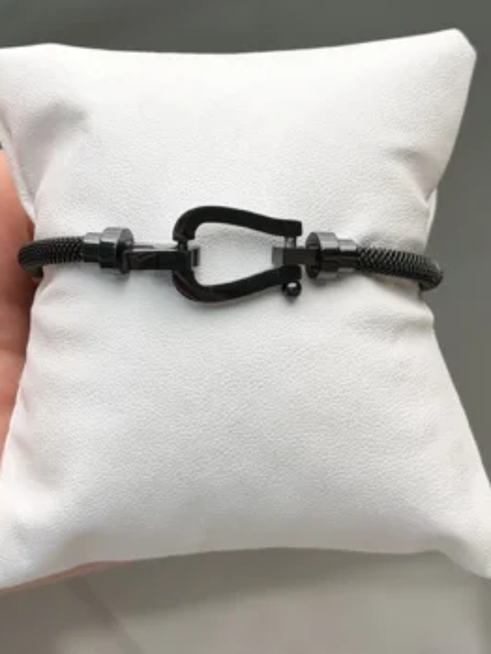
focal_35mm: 55
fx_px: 1040
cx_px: 232
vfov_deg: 34.9
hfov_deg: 26.6
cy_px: 300
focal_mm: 6.76
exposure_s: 1/786
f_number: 1.78
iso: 80
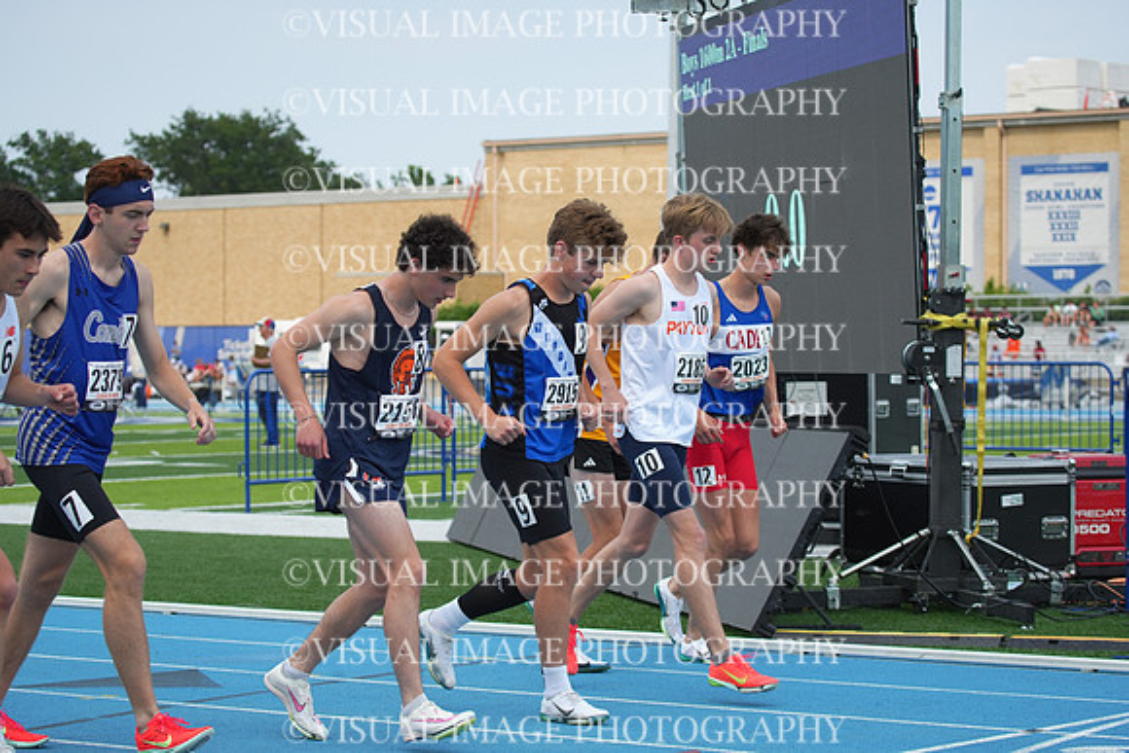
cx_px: 564
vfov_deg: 13.7
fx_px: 3137
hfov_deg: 20.4
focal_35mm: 100
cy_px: 376
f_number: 5.6
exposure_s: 1/1600
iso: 400
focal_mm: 100
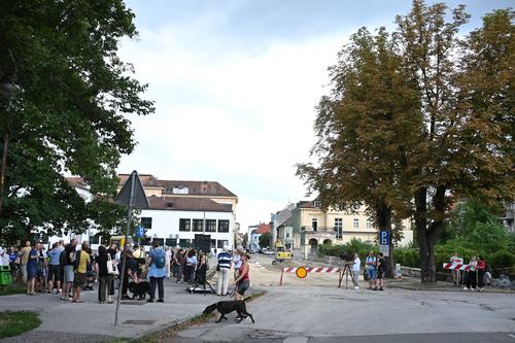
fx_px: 501
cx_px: 258
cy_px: 172
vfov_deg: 37.8
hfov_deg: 54.5
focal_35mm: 35
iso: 500
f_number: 4
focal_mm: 35
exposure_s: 1/500
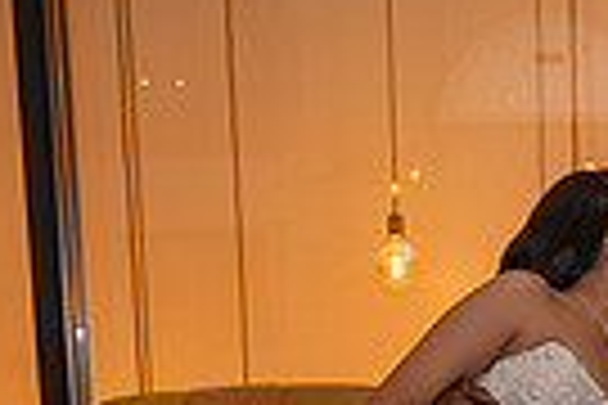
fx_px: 1739
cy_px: 736
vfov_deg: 12.2
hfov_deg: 19.0
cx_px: 667
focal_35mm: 103
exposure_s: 1/200
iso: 800
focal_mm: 24
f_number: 3.2
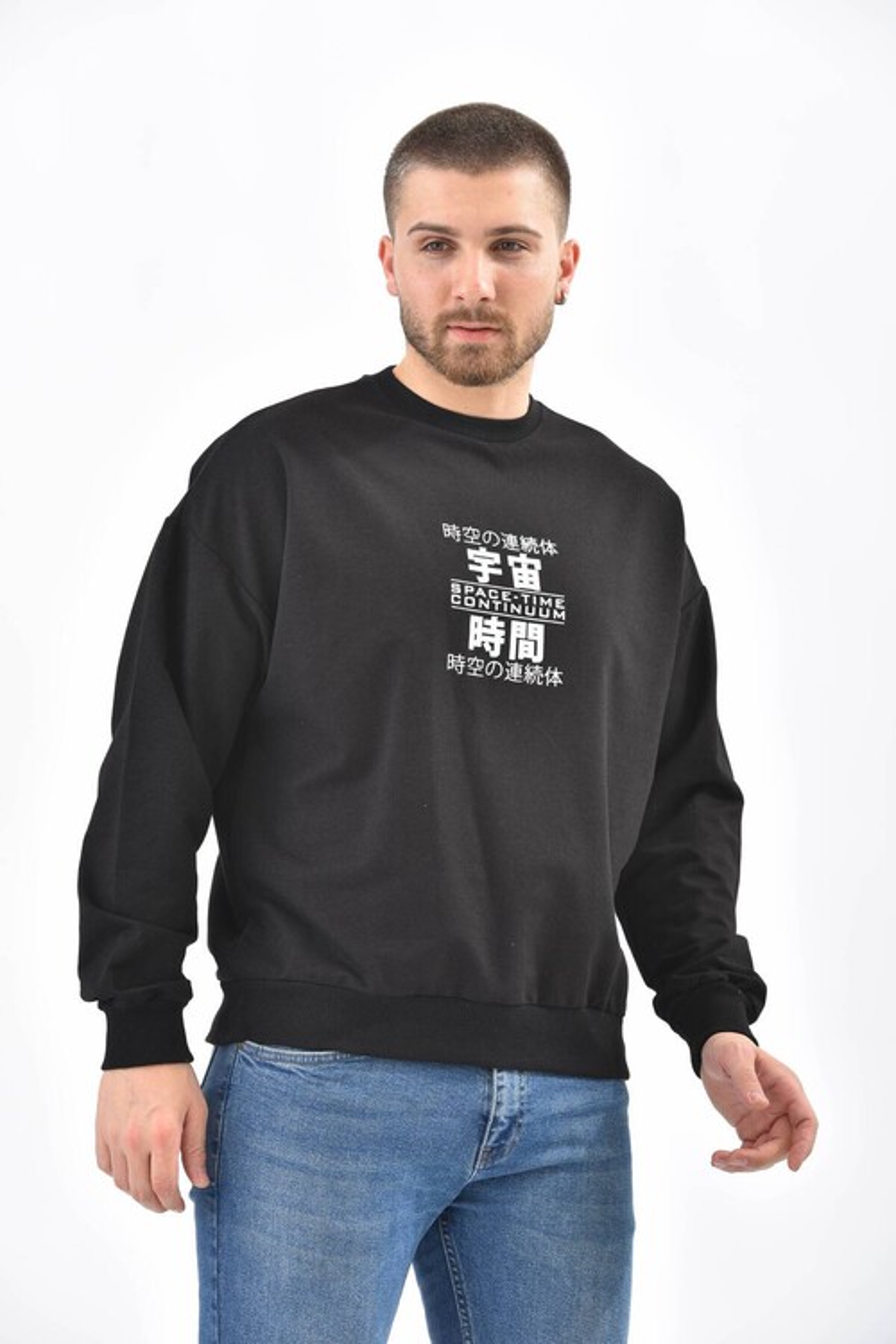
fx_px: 4330
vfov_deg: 17.6
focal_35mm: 116
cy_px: 672
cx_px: 448
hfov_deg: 11.8
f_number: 7.1
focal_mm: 116
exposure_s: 1/160
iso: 100
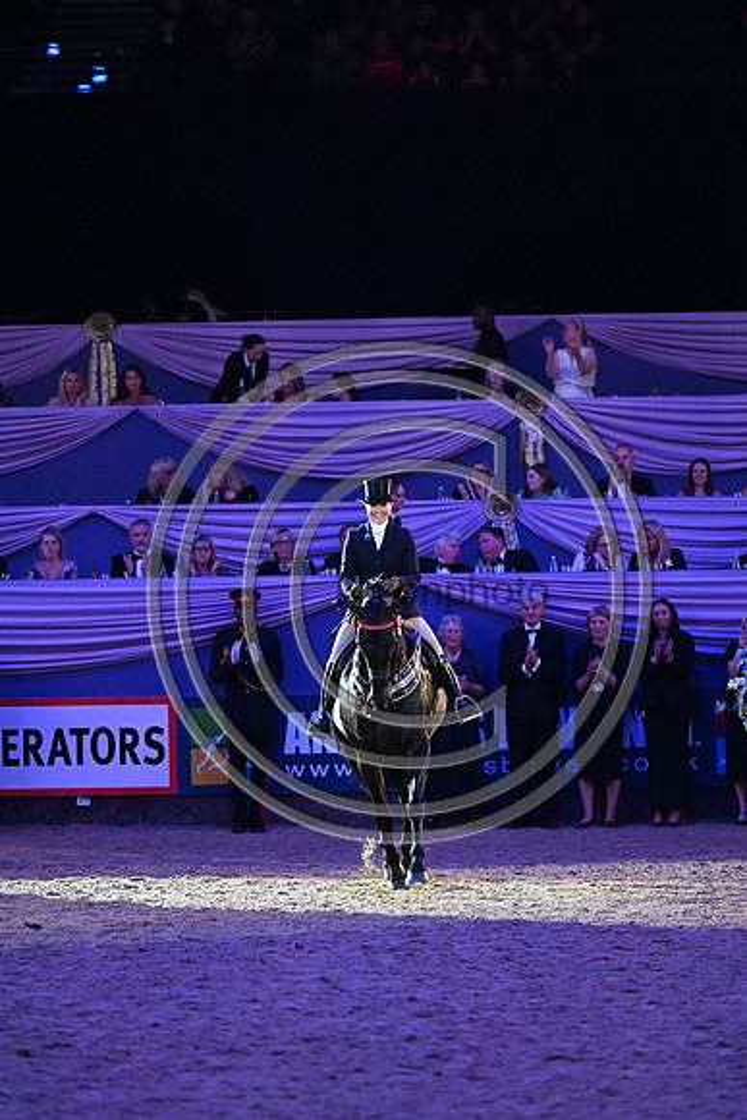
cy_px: 560
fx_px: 6221
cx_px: 374
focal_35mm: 200
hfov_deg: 6.9
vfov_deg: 10.3
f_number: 4
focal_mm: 200
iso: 8000
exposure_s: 1/800
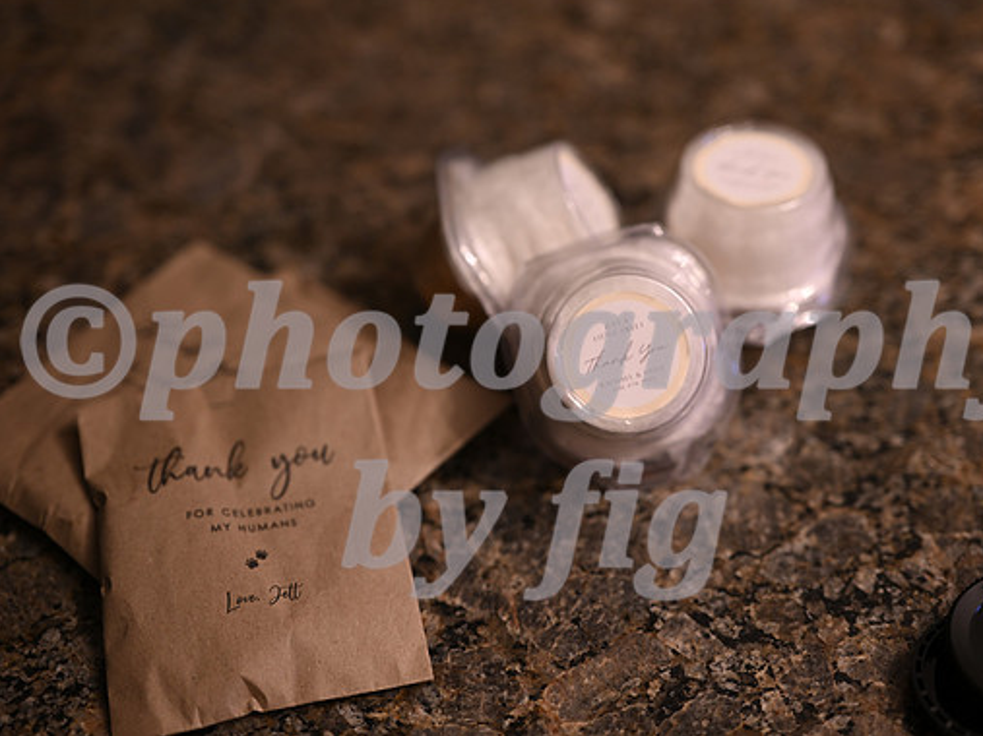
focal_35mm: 55
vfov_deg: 26.5
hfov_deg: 34.9
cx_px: 531
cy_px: 363
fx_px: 1561
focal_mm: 50
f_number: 1.4
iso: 250
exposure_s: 1/50
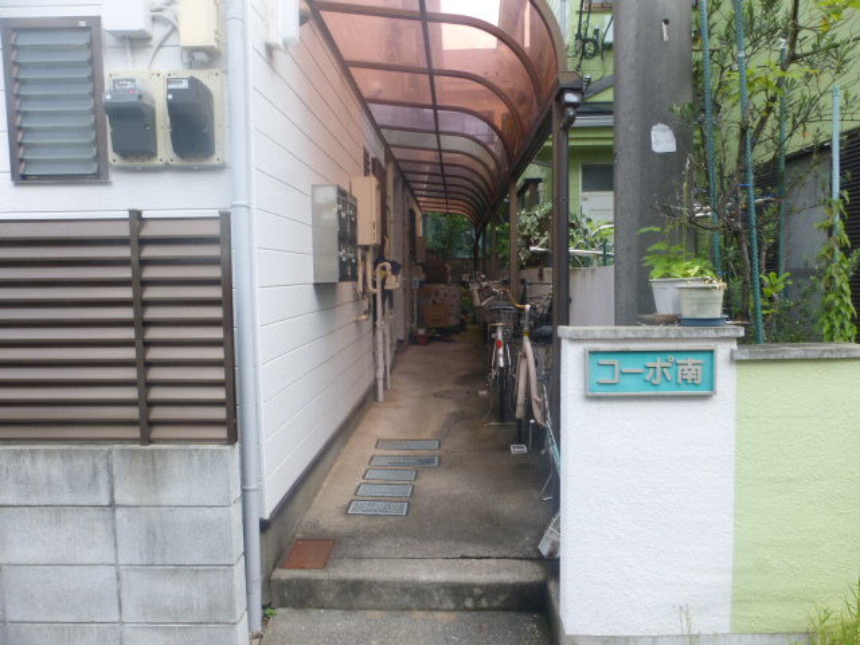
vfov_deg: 56.8
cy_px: 322
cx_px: 430
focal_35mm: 24
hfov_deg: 71.6
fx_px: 596
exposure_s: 1/60
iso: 100
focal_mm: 4.3
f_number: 6.3
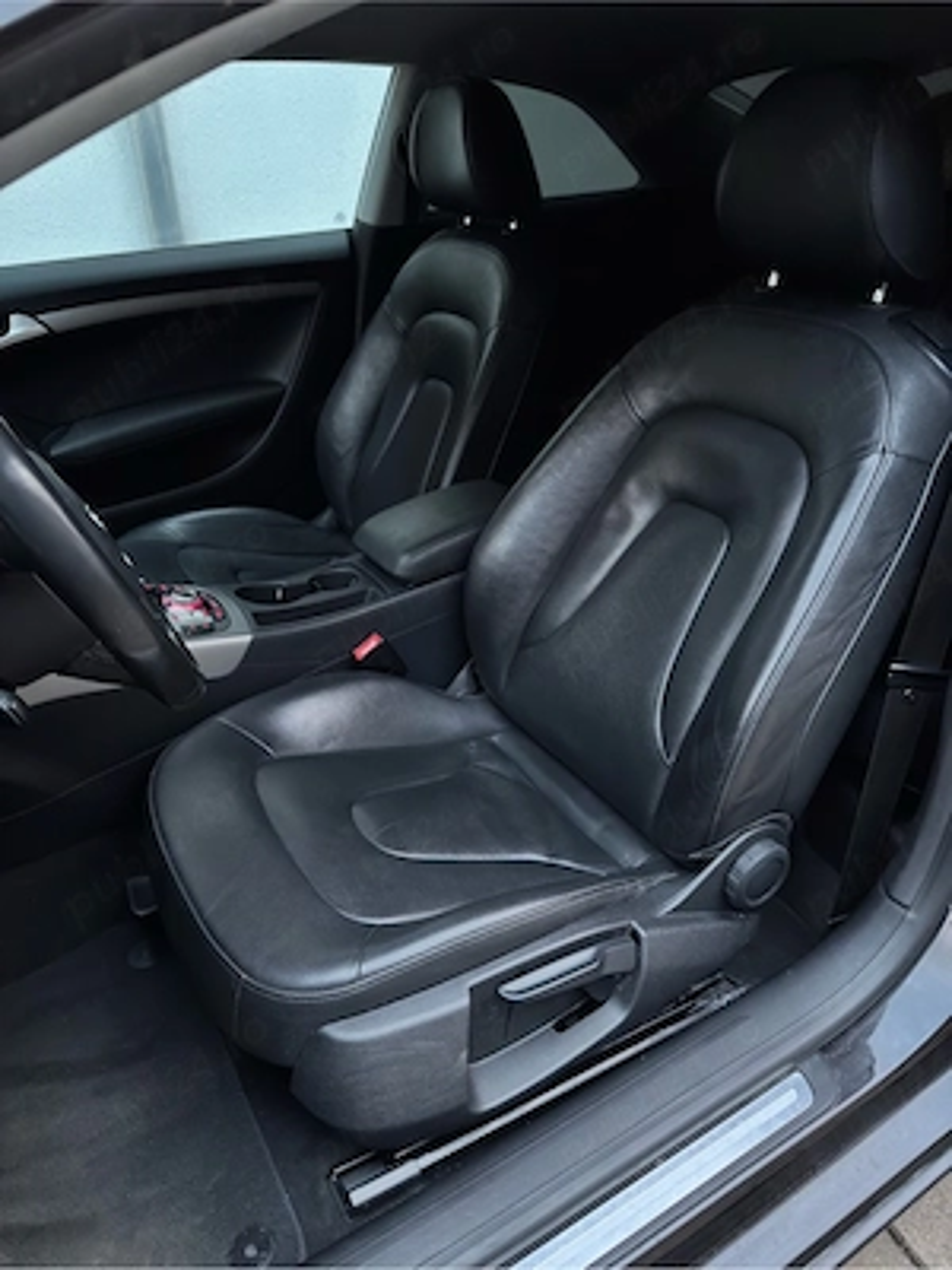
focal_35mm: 24
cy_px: 635
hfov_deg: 56.8
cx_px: 476
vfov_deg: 71.6
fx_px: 880
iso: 1000
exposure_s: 1/21
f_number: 1.78
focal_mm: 6.76
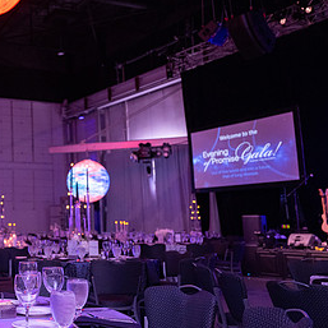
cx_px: -43
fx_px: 525
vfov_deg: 34.6
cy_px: 139
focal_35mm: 49
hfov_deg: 30.5
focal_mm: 24
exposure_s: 1/200
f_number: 2.8
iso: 1600
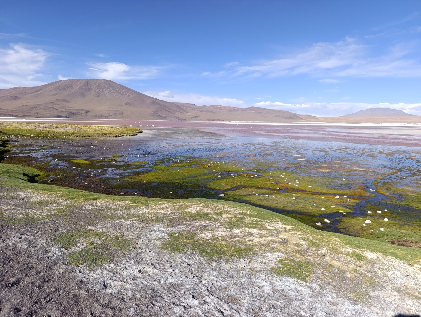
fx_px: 280
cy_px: 158
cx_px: 210
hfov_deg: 73.8
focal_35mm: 23
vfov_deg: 59.0
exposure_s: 1/843
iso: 50
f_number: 1.6
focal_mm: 6.14
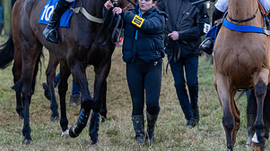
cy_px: 1
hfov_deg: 4.5
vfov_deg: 2.6
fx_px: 3399
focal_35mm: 475
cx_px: 268
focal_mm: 135
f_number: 4
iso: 800
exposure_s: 1/400
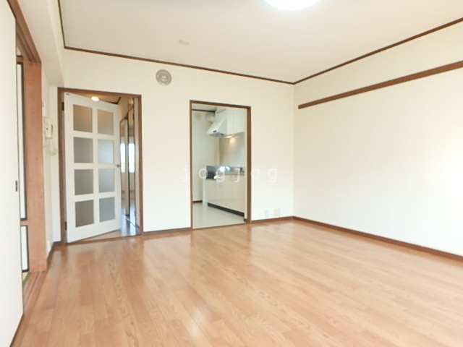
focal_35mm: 21
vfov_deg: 63.4
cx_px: 232
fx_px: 281
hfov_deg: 79.0
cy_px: 174
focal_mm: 3.7
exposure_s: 1/40
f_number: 3.5
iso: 200
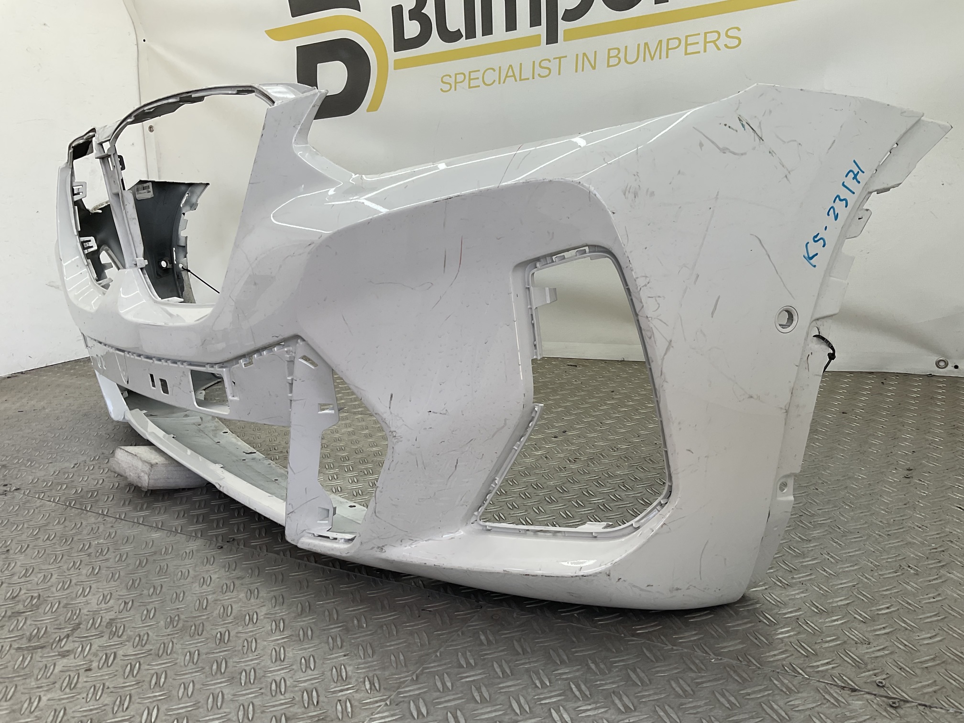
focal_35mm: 29
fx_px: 808
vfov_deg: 48.2
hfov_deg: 61.7
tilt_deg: -12.2
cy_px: 362
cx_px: 482
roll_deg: +3.2
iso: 16
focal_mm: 3
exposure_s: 1/133
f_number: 1.8
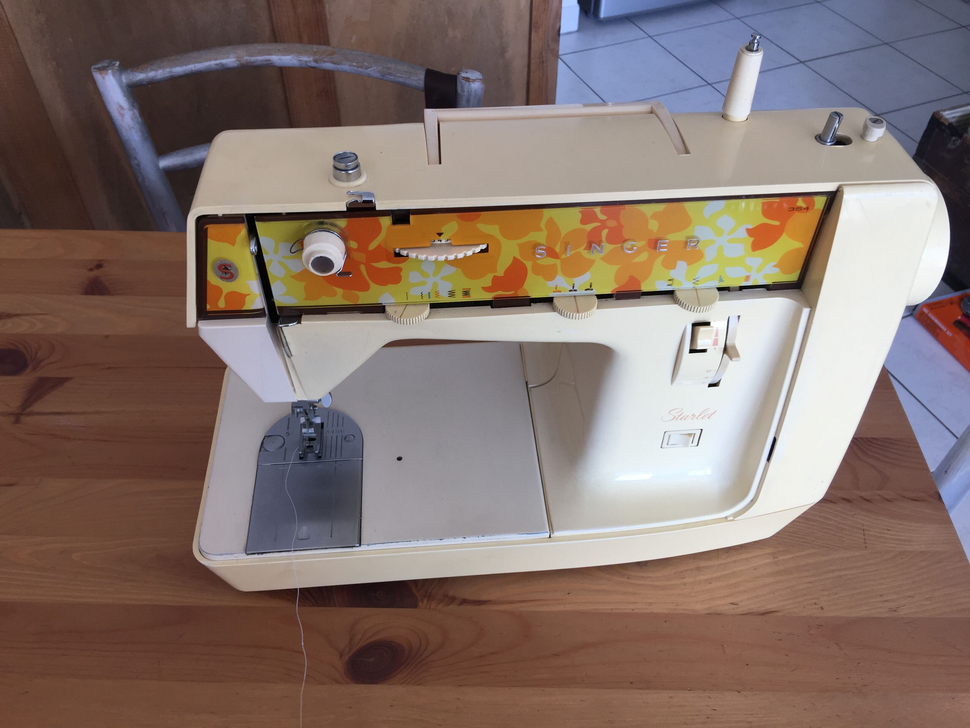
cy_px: 364
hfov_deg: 61.7
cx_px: 485
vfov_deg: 48.2
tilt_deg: -47.3
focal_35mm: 29
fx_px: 813
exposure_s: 1/50
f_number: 2.2
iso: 32
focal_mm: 4.15
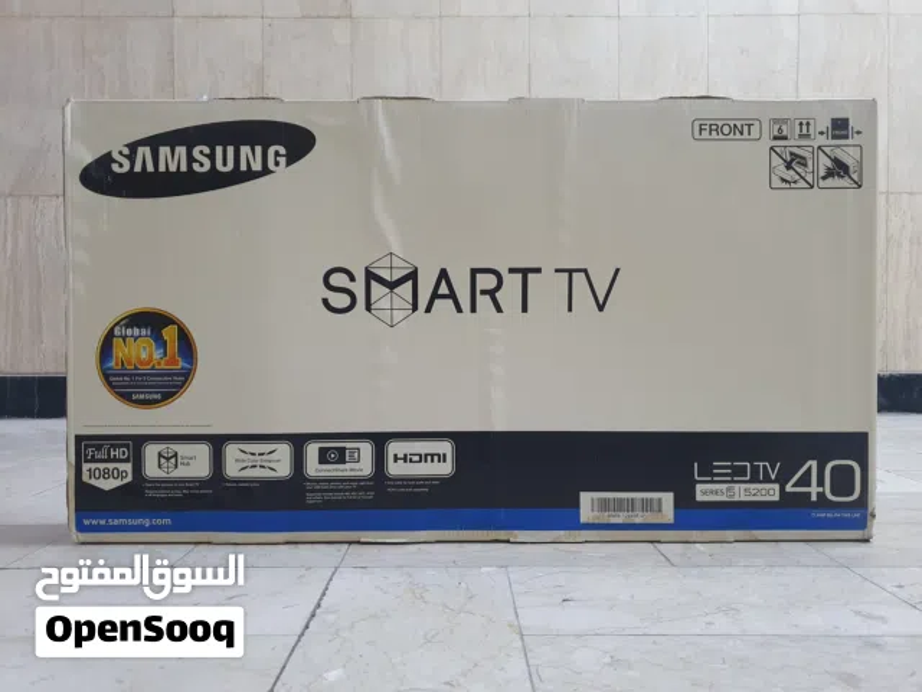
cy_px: 346
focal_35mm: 26
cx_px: 461
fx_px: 693
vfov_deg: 53.1
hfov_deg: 67.3
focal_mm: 4.32
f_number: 1.5
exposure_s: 1/40
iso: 400
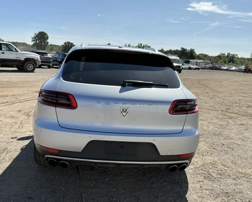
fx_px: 224
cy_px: 103
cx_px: 118
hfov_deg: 58.7
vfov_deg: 48.6
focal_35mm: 30
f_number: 1.8
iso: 25
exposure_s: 1/2141
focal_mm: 3
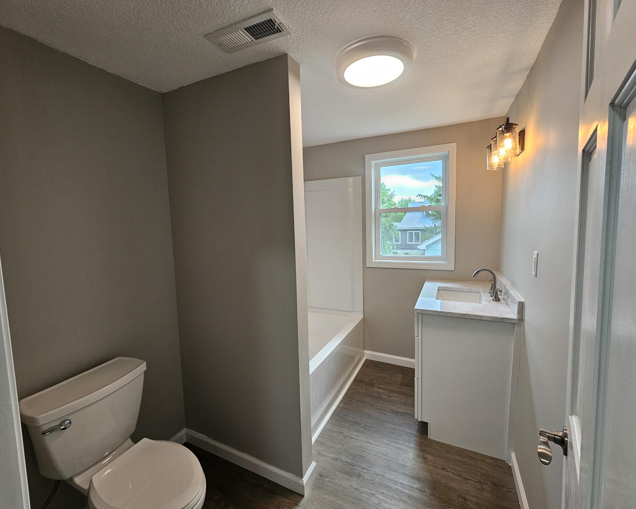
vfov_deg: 88.0
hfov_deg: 100.7
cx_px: 311
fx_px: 264
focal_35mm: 14
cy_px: 250
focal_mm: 2.2
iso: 100
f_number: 2.2
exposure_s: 1/60
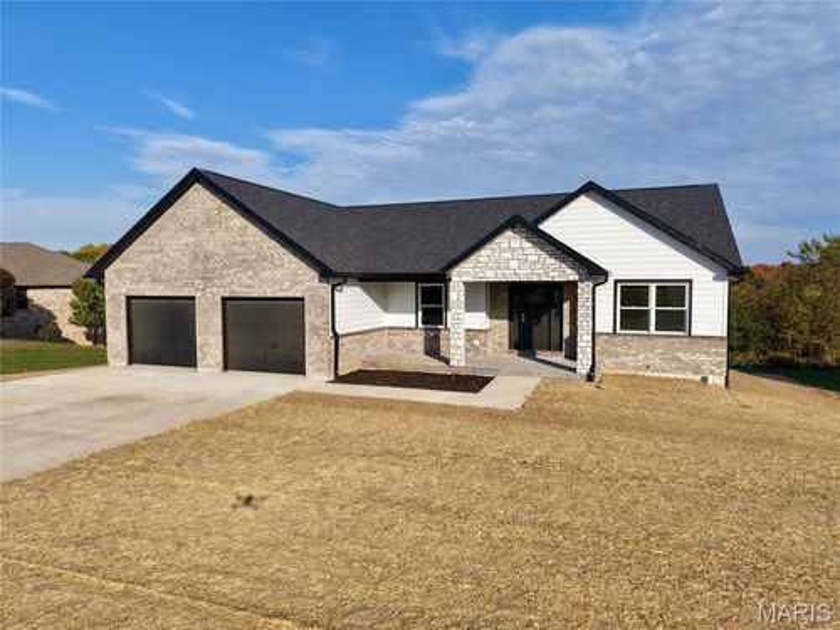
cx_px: 420
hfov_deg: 71.6
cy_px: 315
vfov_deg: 56.8
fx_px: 582
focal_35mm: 24
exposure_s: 1/3200
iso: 100
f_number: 1.8
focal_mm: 8.67
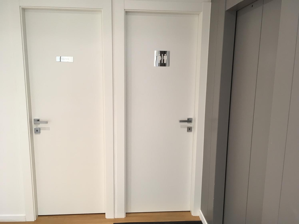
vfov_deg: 48.2
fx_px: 250
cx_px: 150
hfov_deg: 61.7
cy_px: 112
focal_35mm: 29
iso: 64
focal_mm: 4.15
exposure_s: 1/33
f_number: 2.2
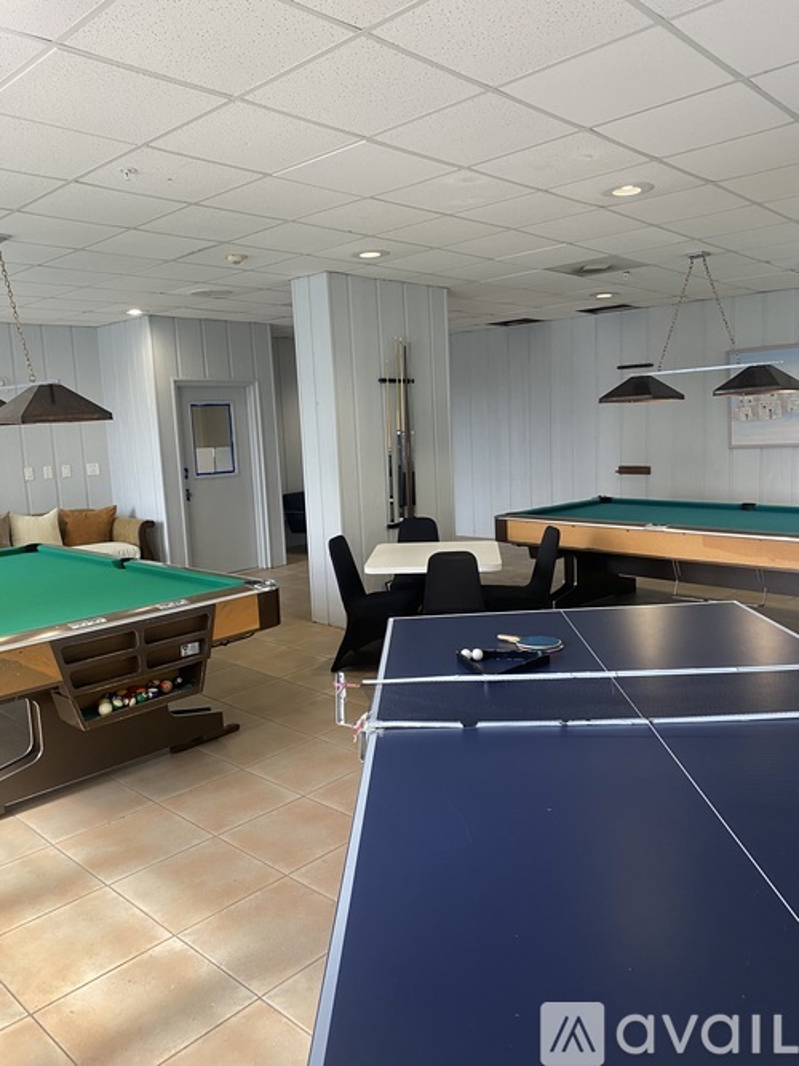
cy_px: 533
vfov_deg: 67.3
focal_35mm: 26
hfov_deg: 53.0
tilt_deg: -6.7
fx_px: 800
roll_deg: +3.1
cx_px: 400
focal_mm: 4.25
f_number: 1.8
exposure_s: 1/60
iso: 100
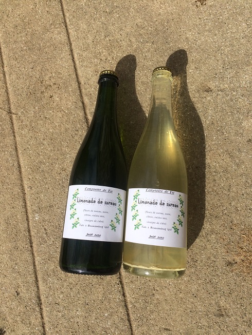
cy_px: 168
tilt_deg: -81.1
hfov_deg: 48.2
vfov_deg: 61.7
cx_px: 126
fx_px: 281
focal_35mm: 29
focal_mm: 4.15
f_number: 2.2
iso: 32
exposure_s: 1/4115
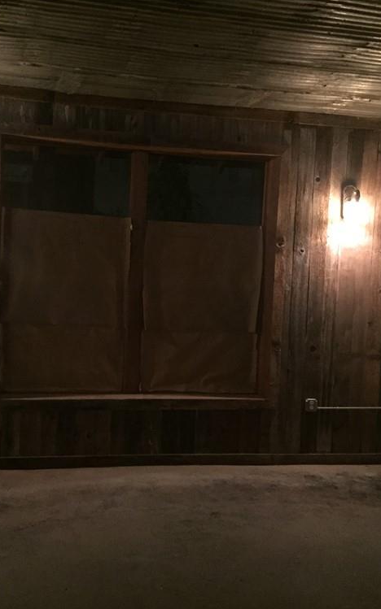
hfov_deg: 30.5
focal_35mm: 42
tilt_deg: -3.7
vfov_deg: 47.2
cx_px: 157
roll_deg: -4.4
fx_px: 698
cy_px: 311
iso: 400
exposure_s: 1/15
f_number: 2.2
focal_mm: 4.15
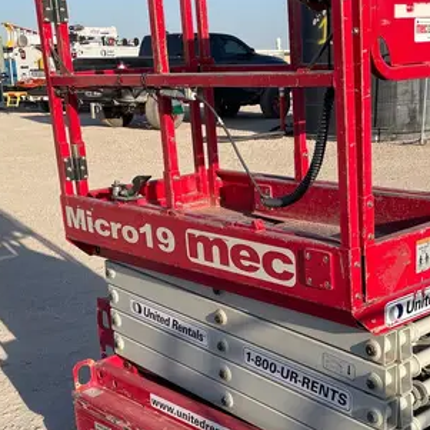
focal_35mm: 56
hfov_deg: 30.2
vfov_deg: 30.4
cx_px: 310
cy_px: 265
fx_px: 787
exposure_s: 1/2398
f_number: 1.6
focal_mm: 4.2
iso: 32
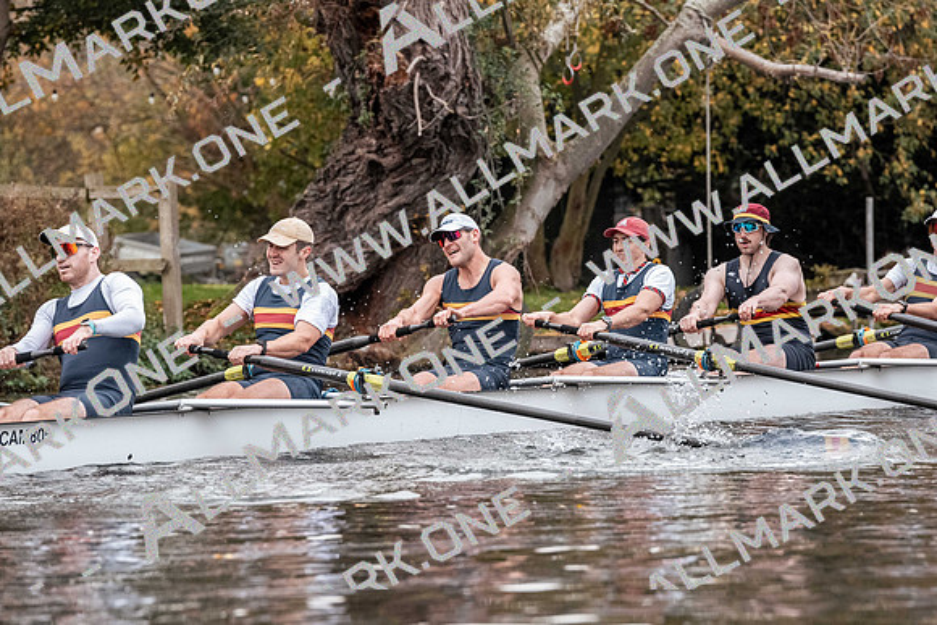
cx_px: 468
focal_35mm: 200
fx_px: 5207
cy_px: 312
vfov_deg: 6.9
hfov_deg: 10.3
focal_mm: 200
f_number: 5.6
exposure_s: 1/1000
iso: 2500
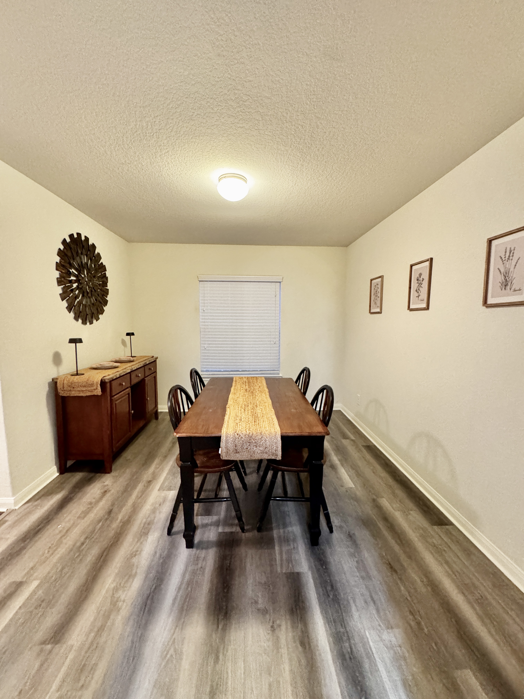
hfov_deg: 85.7
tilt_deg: -6.0
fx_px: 283
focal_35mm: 14
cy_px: 350
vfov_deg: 102.1
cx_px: 262
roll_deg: +0.1
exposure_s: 1/60
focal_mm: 2.22
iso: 800
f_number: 2.2
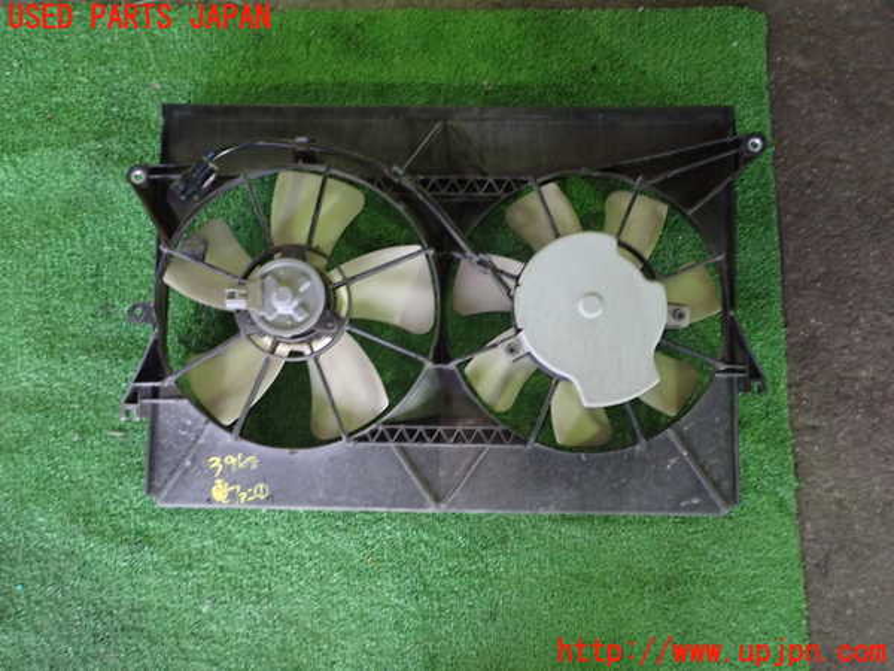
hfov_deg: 51.4
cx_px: 447
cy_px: 336
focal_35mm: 36
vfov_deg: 39.7
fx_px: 930
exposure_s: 1/20
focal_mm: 6.37
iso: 800
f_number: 2.5
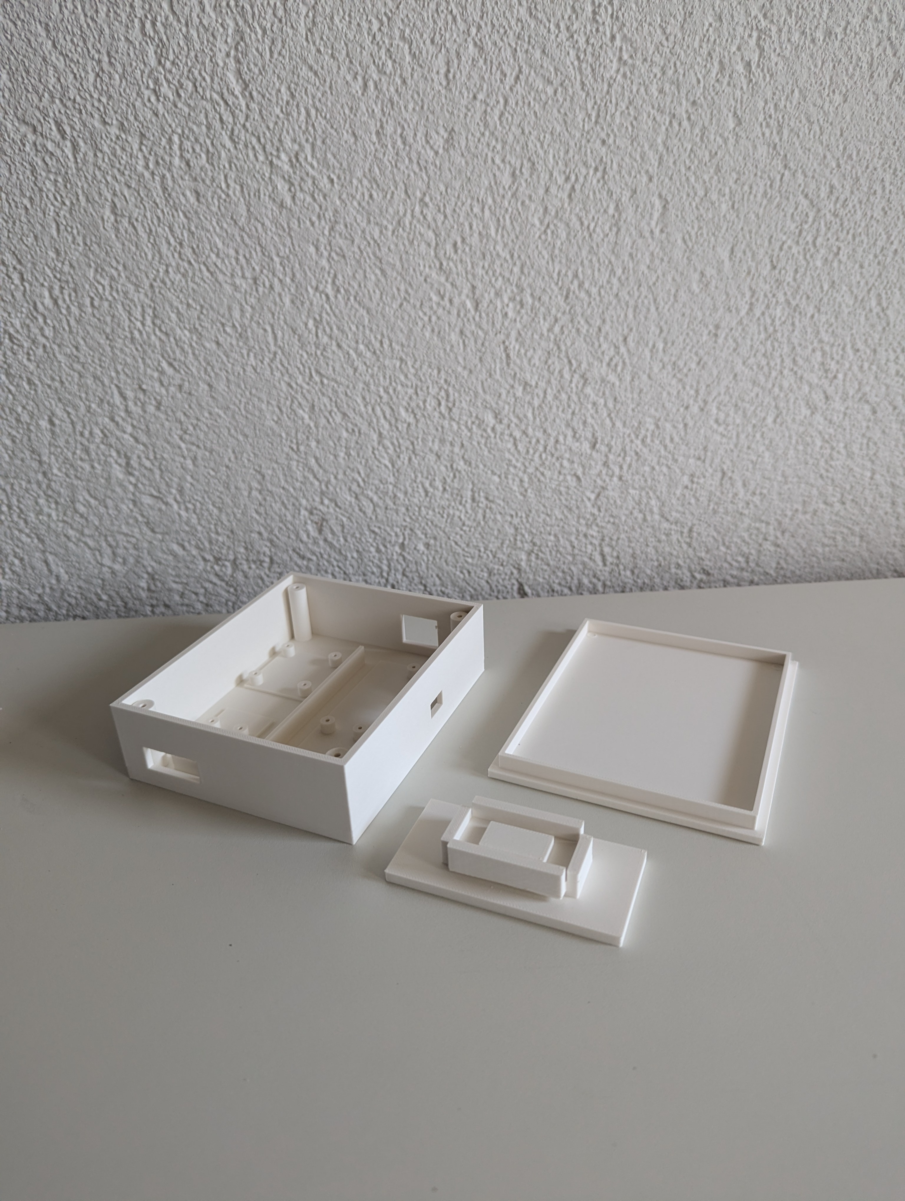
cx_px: 452
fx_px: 835
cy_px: 600
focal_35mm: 24
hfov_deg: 56.9
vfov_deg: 71.5
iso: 73
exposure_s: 1/34.5
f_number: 1.85
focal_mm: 6.81
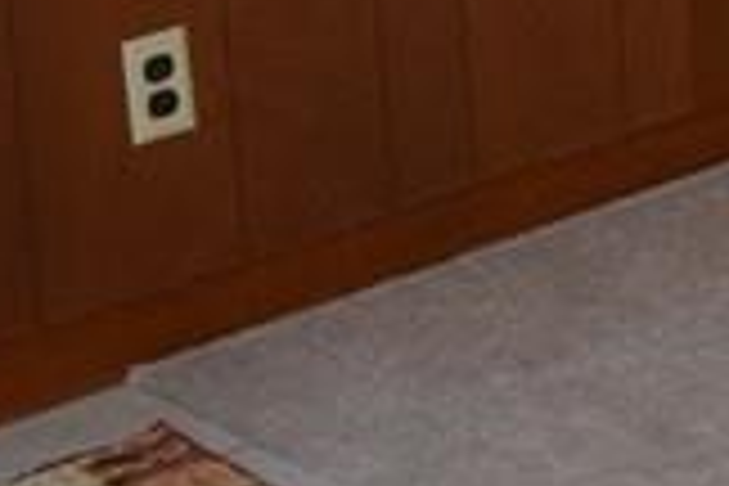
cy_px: -623
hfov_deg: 9.6
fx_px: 3462
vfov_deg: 7.6
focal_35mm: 171
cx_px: 2102
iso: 800
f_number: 5.6
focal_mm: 18
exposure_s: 1/125
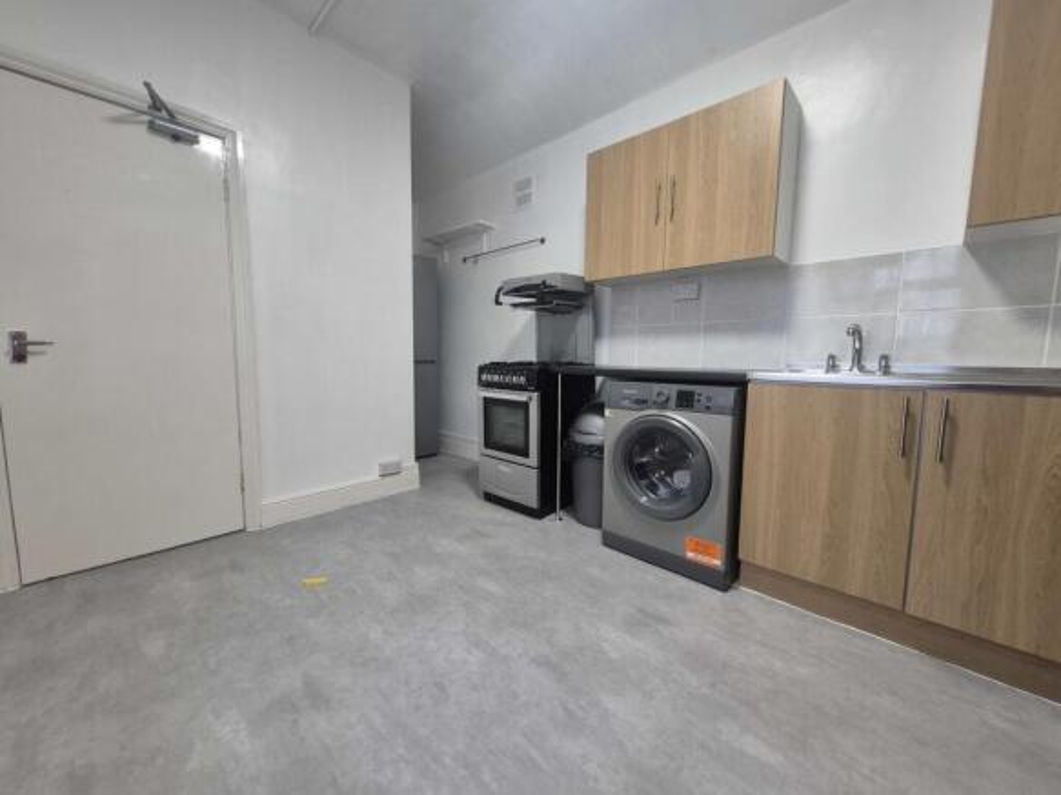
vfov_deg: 89.9
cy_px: 398
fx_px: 398
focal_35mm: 13
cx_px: 530
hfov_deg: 106.2
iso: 100
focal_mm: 1.74
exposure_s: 1/50
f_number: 2.2
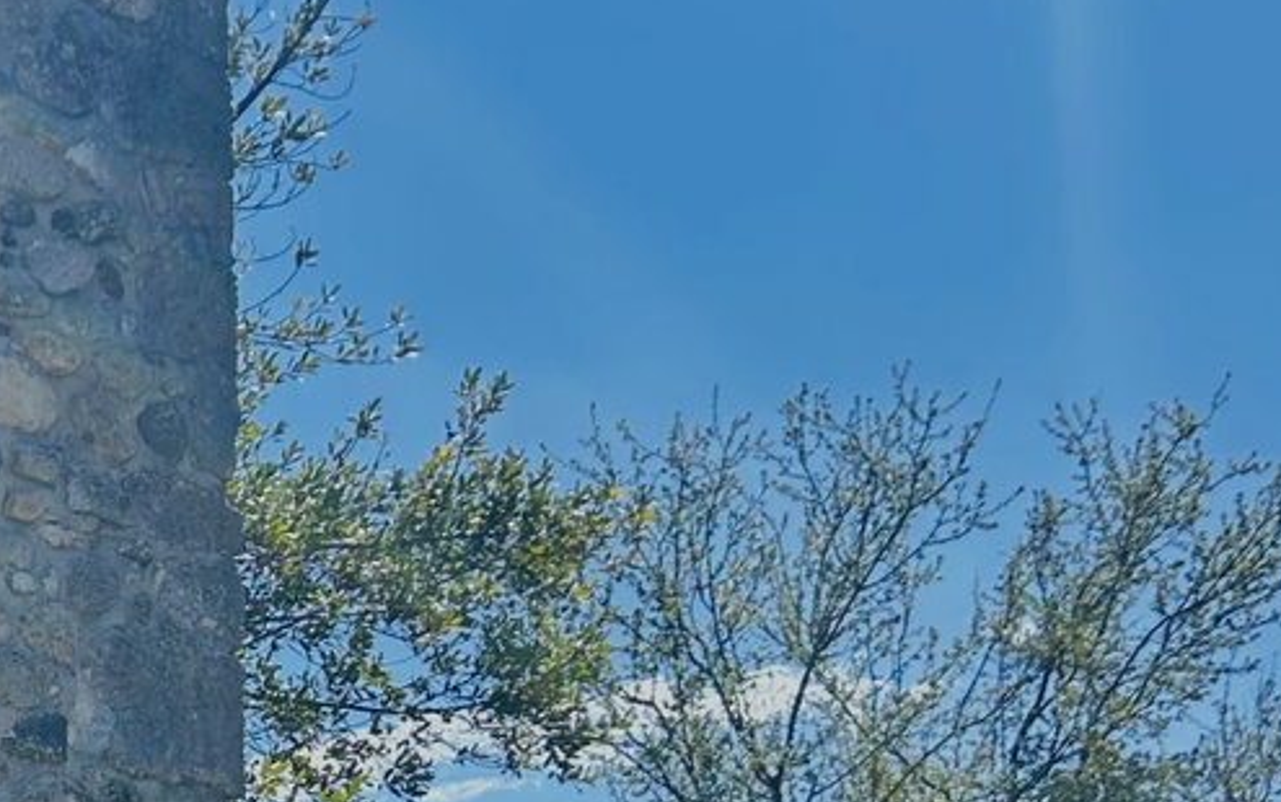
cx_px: -424
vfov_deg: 13.8
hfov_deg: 21.0
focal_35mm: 89
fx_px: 3109
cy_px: 1206
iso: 50
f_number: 1.5
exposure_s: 1/2457
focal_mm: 5.7
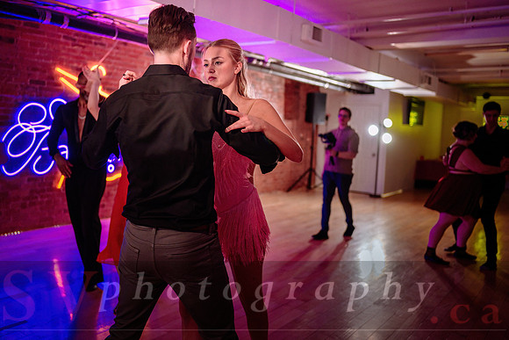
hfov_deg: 57.2
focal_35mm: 33
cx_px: 211
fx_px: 464
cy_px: 141
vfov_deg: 40.1
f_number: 1.4
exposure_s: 1/320
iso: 2500
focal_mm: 28
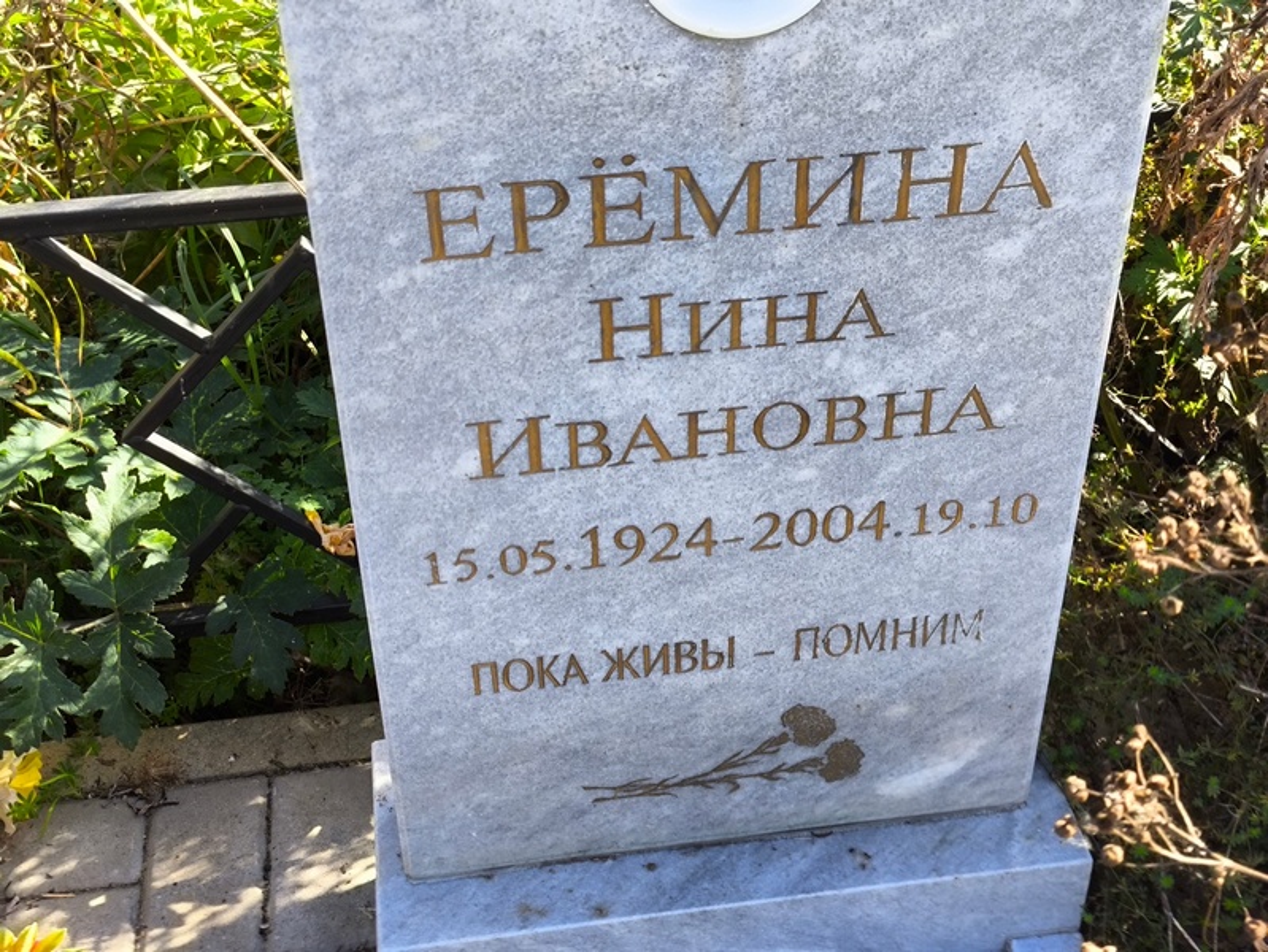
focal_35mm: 50
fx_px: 1832
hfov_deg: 38.2
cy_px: 476
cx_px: 634
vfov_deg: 29.1
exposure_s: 1/147
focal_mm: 4.71
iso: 50
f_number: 1.7
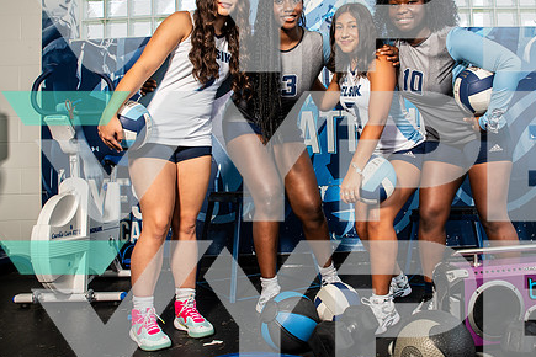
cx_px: 315
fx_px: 476
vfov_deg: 41.0
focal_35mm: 32
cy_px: 157
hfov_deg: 58.4
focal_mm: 24
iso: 250
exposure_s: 1/250
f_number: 7.1
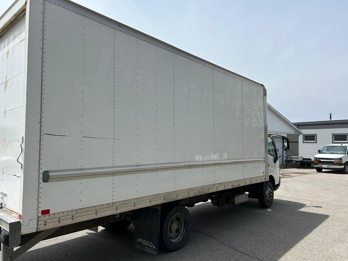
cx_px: 174
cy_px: 130
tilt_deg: +3.3
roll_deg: +0.5
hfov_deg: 67.3
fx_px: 261
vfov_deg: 53.1
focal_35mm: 26
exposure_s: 1/5587
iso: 50
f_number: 1.5
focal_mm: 5.7
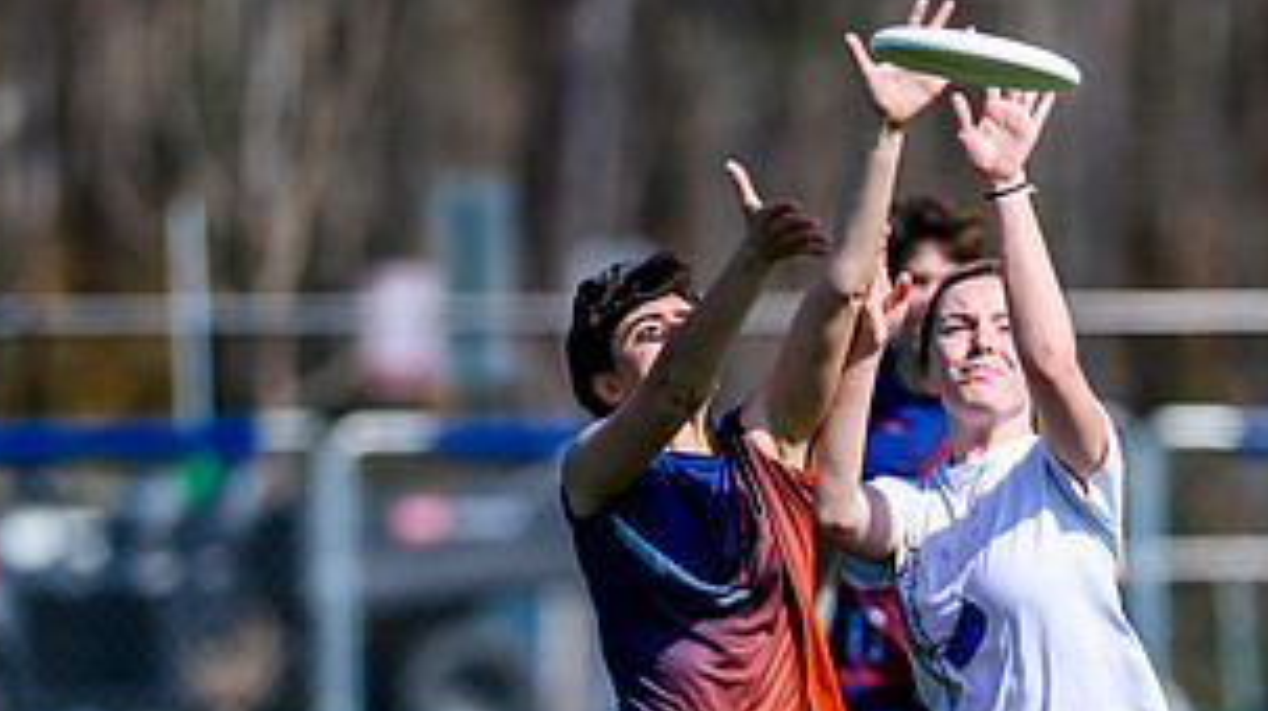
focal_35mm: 671
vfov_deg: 1.8
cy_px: 727
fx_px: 22547
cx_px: 700
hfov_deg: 3.2
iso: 100
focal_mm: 300
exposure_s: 1/2000
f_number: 2.8
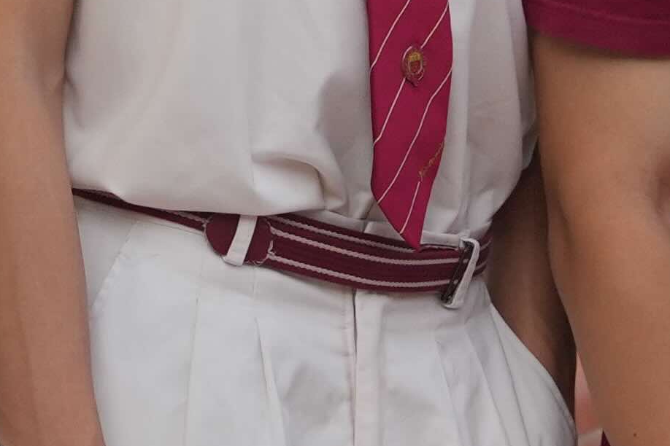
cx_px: -196
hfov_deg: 7.0
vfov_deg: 4.7
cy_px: -301
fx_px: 5397
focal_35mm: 290
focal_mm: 38
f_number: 2.8
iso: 500
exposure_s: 1/4000
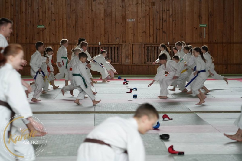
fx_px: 706
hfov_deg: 19.5
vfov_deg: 13.0
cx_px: 121
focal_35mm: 105
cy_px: 80
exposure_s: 1/160
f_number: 4
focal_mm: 105
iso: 2500
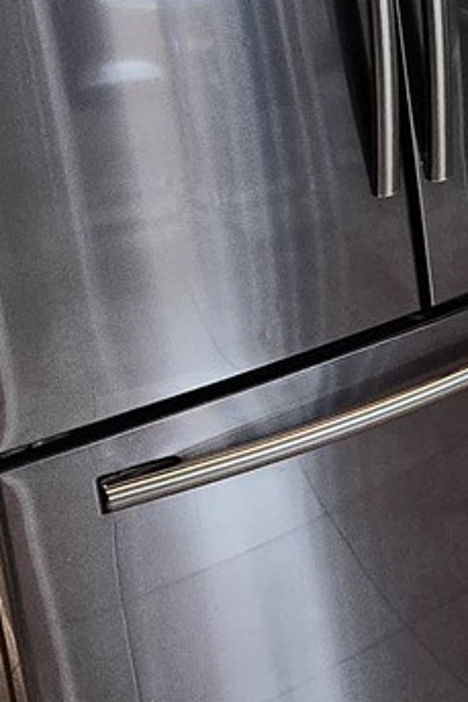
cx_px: 944
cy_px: 18
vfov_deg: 29.9
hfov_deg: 16.4
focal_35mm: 63
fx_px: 1227
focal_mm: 1.7
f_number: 2.2
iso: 160
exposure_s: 1/60
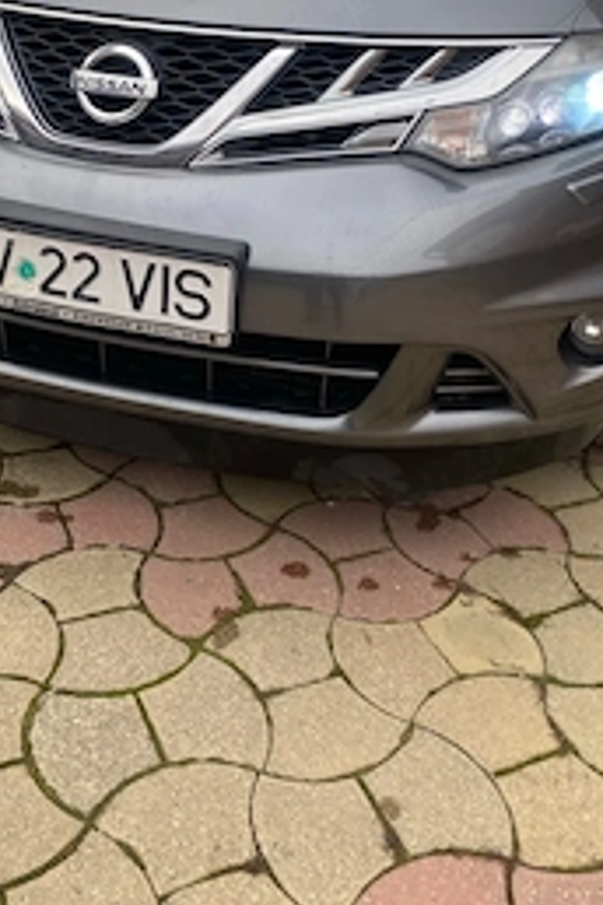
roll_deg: -1.8
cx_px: 249
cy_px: 249
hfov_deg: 31.8
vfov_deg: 45.1
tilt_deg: -22.4
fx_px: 1055
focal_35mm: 42
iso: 32
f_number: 1.8
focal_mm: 4.25
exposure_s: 1/489
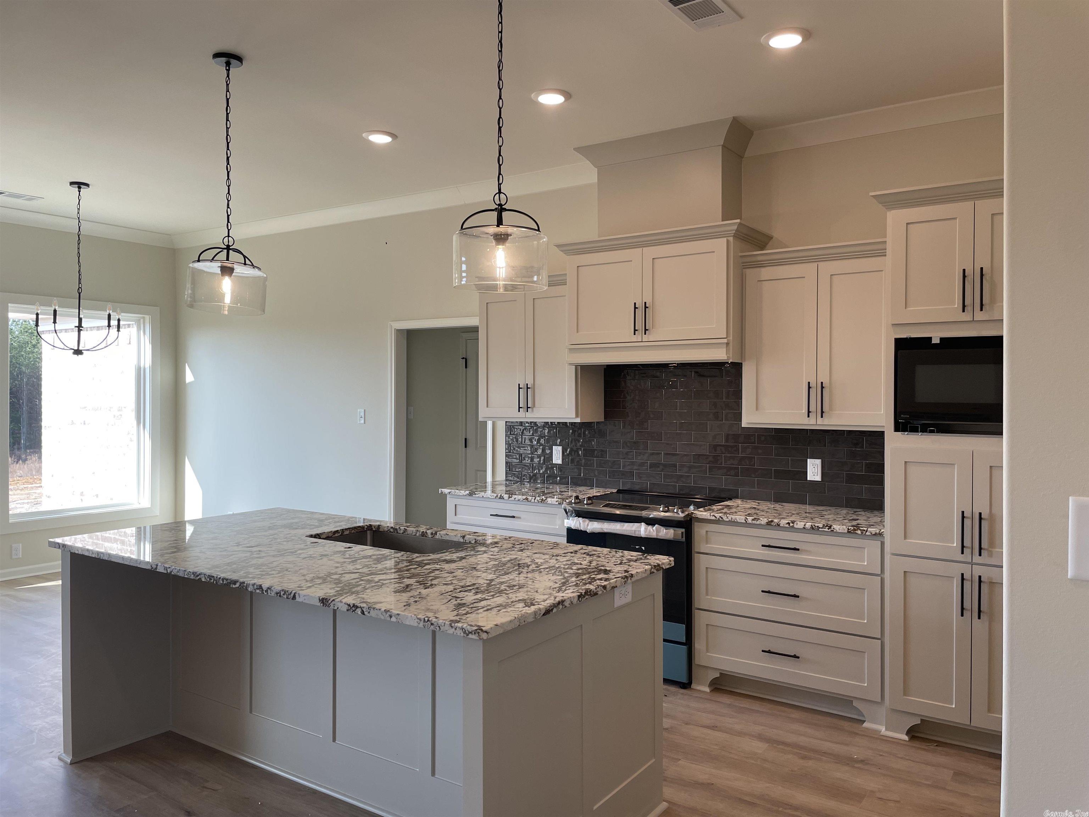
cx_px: 544
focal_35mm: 26
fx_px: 818
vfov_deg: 53.1
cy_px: 408
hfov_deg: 67.3
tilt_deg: -0.9
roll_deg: +0.9
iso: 32
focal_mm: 4.2
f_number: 1.6
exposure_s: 1/126
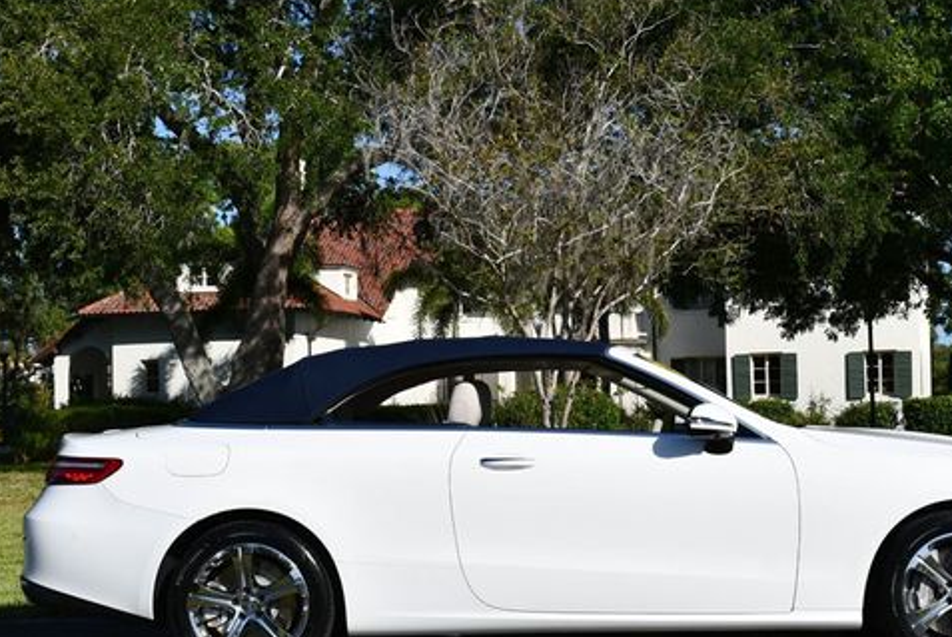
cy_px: 341
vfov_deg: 23.0
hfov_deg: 33.8
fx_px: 1562
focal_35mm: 59
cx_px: 567
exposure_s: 1/320
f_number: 9
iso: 100
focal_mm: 22
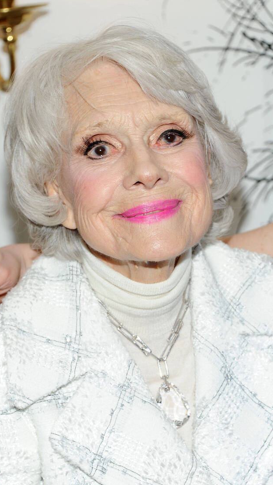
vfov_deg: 16.6
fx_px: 1661
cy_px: 243
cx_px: 124
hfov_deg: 9.4
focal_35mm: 129
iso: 500
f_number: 6.3
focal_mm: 122
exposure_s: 1/200
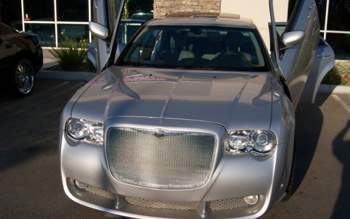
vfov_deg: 32.7
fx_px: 372
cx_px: 176
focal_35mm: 39
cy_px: 101
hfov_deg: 50.4
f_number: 4.8
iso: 80
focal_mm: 7.5
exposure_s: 1/640
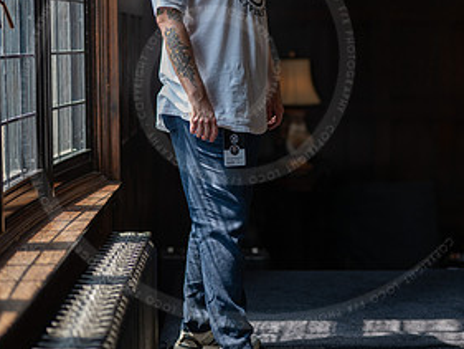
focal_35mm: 77
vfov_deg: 19.1
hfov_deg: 25.3
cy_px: 114
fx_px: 1033
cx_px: 241
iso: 125
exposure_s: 1/800
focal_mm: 50
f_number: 1.2
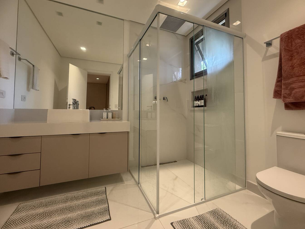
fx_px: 132
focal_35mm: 15
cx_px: 149
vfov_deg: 81.7
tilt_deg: +2.5
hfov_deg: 98.2
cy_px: 108
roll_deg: -1.0
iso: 320
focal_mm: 2.22
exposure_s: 1/120
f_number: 2.2
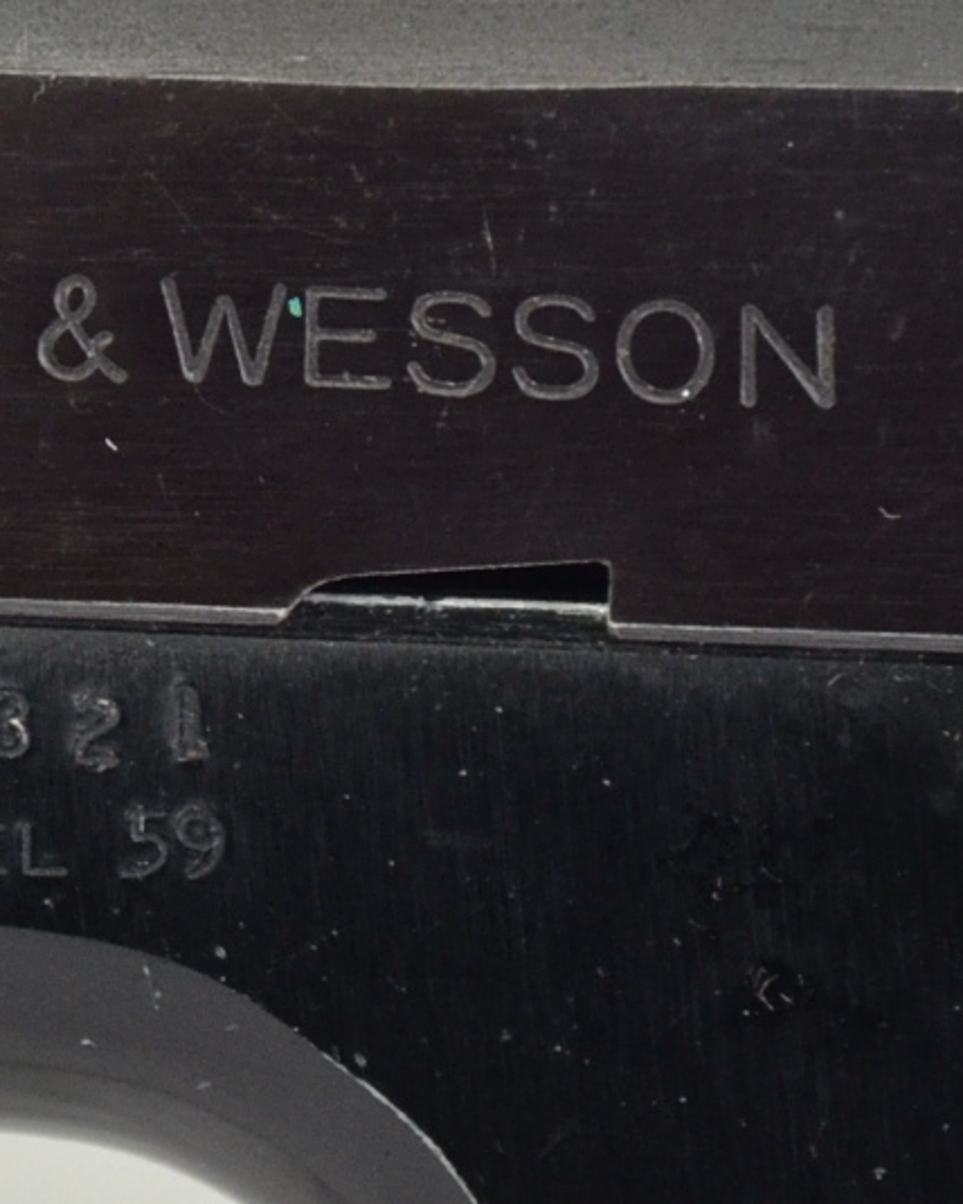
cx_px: 2
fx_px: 31143
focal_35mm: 874
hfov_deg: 1.8
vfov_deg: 2.2
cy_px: 466
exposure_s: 1/200
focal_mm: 135
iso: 800
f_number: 5.6
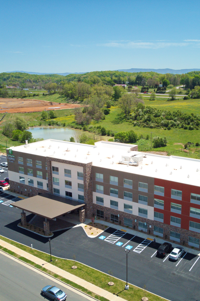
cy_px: 153
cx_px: 119
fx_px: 283
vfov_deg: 55.8
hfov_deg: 38.7
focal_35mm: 34
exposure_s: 1/1545
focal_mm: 4.5
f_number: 2.8
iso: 101
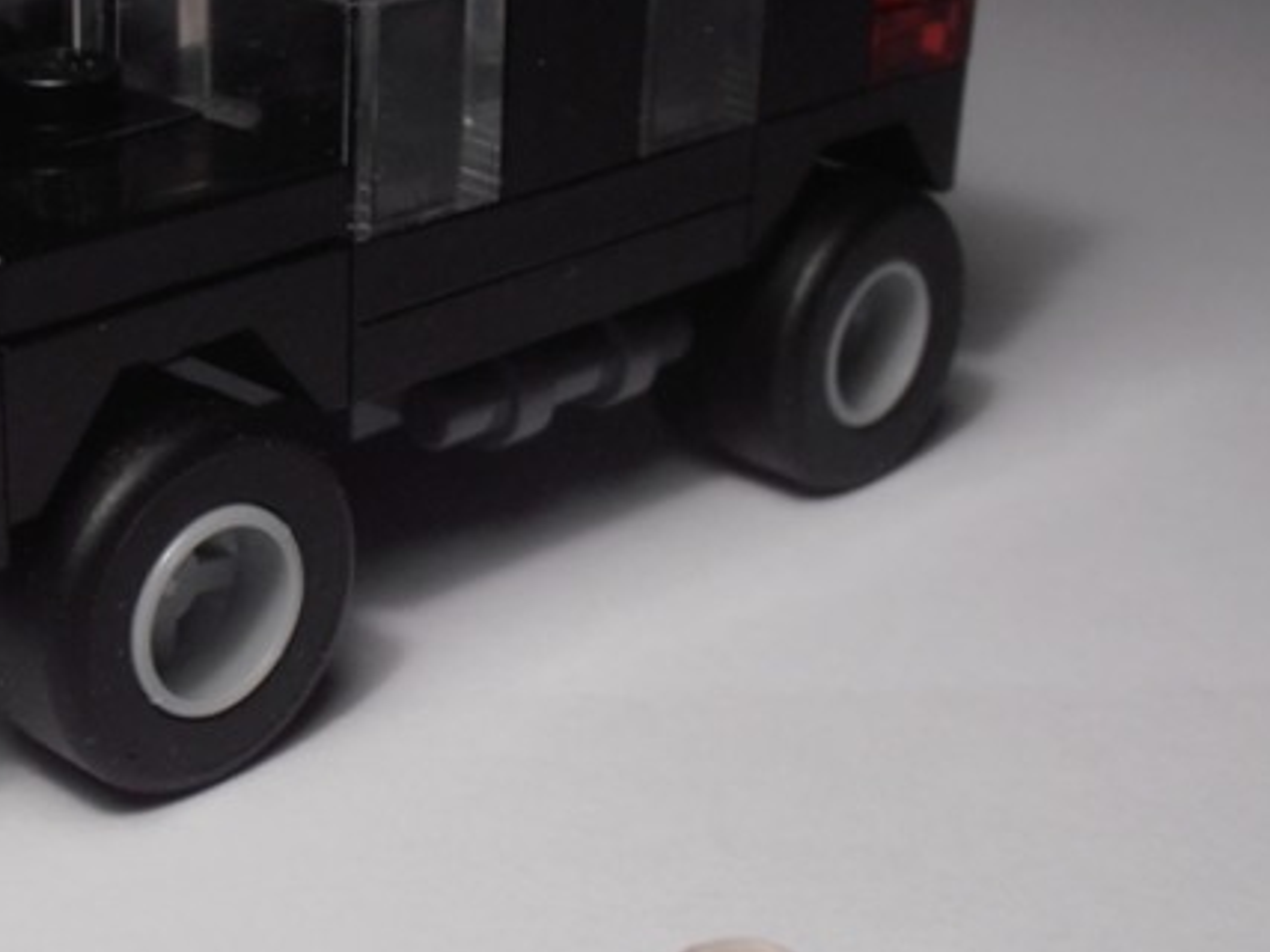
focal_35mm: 78
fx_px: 2861
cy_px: 552
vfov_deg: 18.9
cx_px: 434
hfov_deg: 24.9
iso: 80
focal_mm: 6.61
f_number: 3.9
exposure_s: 1/100
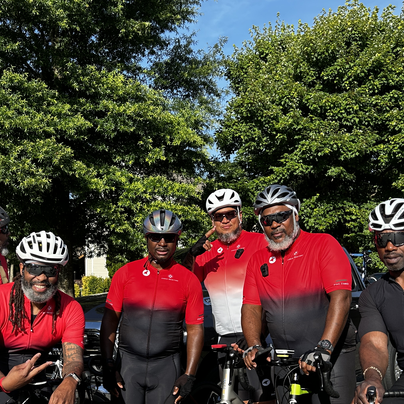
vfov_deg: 36.2
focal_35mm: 46
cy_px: 283
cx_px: 165
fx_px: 607
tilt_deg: +0.8
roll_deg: -0.1
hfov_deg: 36.7
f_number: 1.5
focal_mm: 5.7
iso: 50
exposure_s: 1/1645
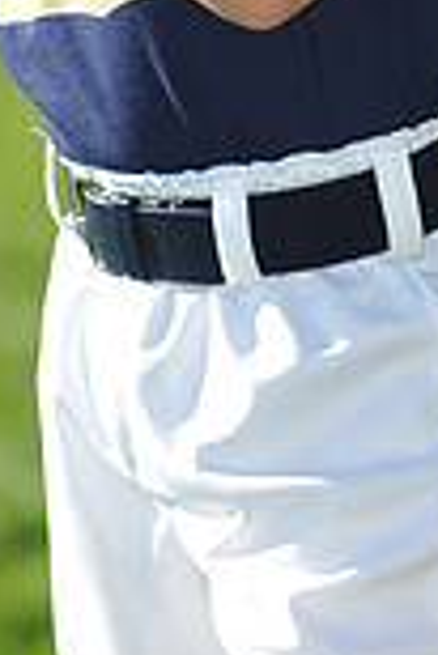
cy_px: -230
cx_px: 157
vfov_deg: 3.8
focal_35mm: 546
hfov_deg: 2.5
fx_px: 9941
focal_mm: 145
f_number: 4
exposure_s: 1/1250
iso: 200
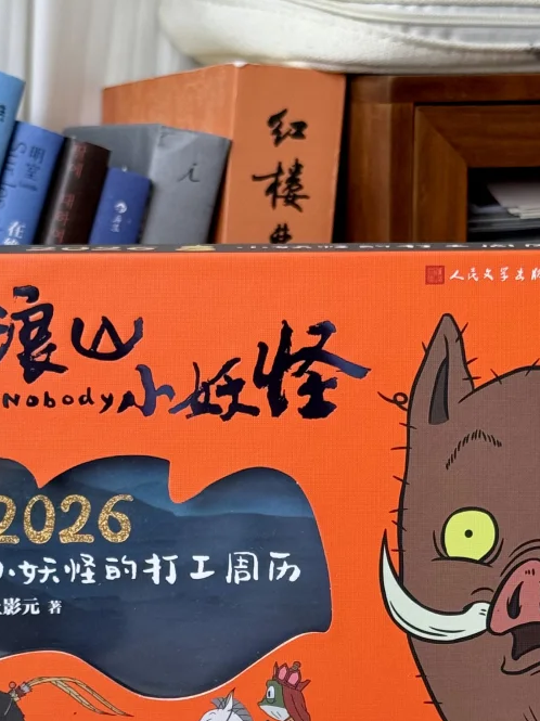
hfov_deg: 14.2
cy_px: 503
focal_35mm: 104
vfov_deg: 18.8
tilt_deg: -10.8
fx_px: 2165
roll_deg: -0.1
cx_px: 265
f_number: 1.78
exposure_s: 1/121
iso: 80
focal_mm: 6.76
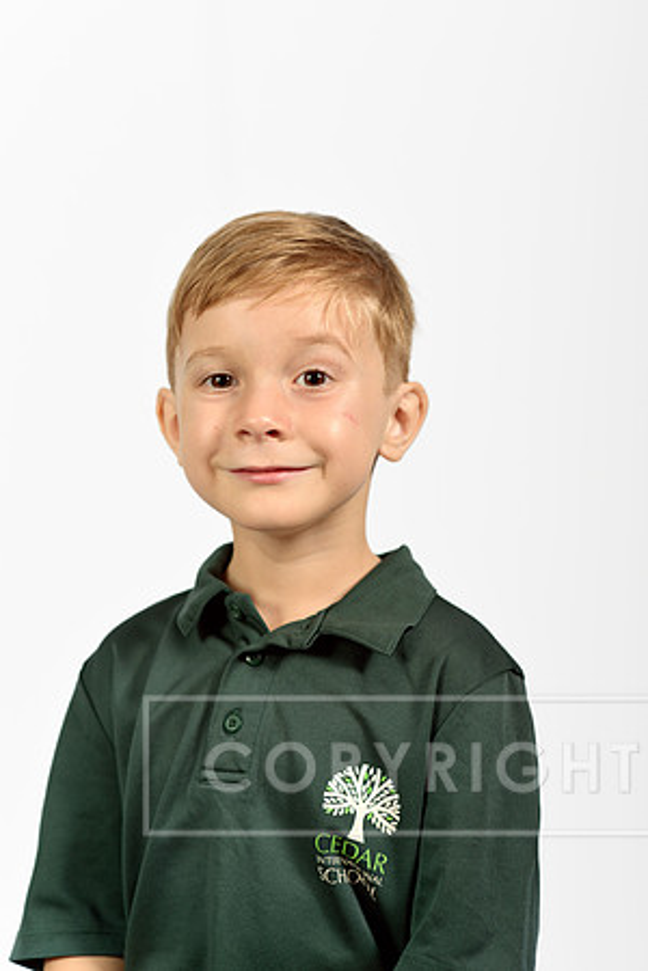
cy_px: 486
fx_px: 2295
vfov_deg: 23.9
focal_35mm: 85
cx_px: 324
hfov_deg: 16.1
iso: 100
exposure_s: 1/200
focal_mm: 85
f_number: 3.2
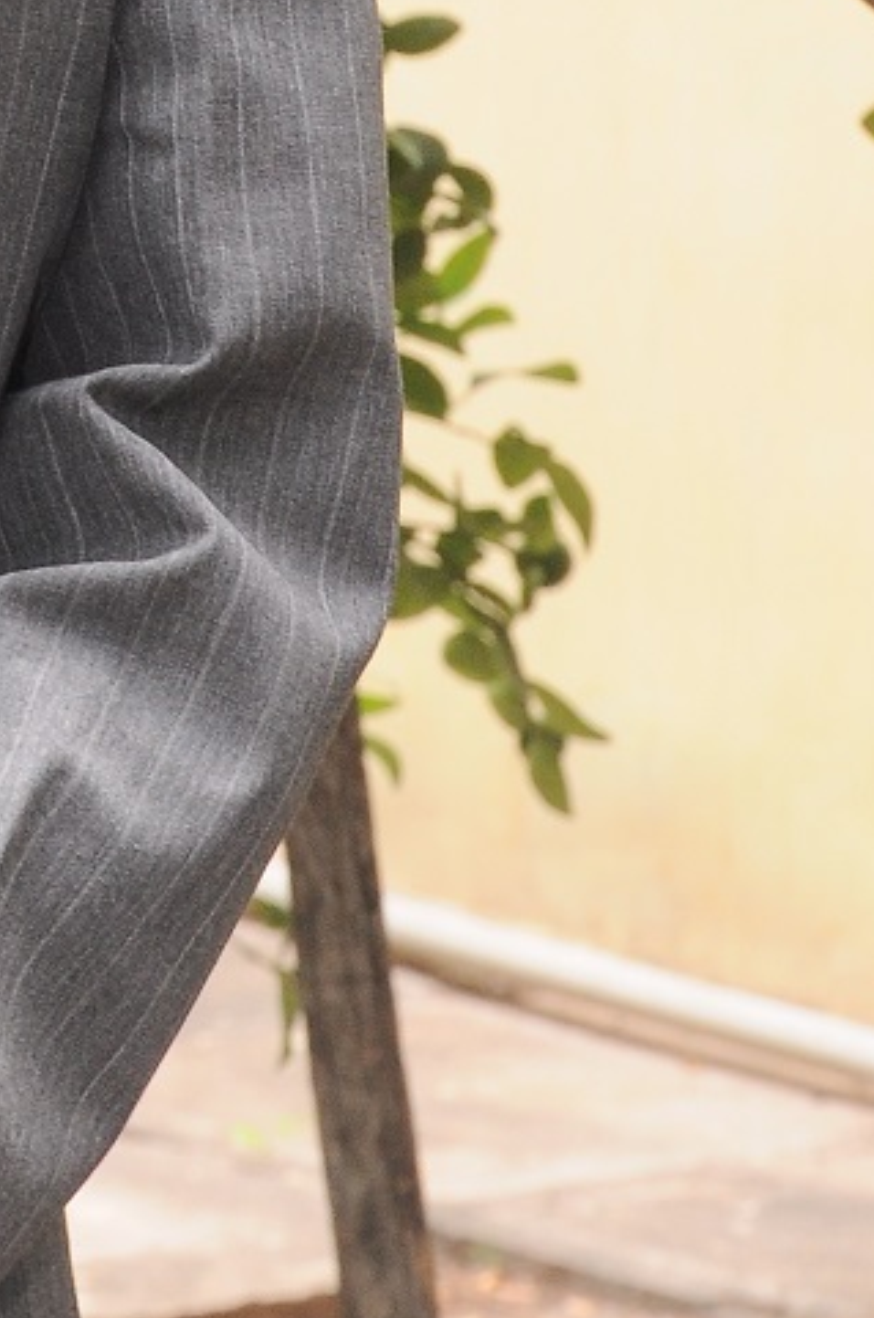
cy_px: -8
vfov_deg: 7.0
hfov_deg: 4.6
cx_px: -488
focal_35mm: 293
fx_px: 10708
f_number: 9
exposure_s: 1/125
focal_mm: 52
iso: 400
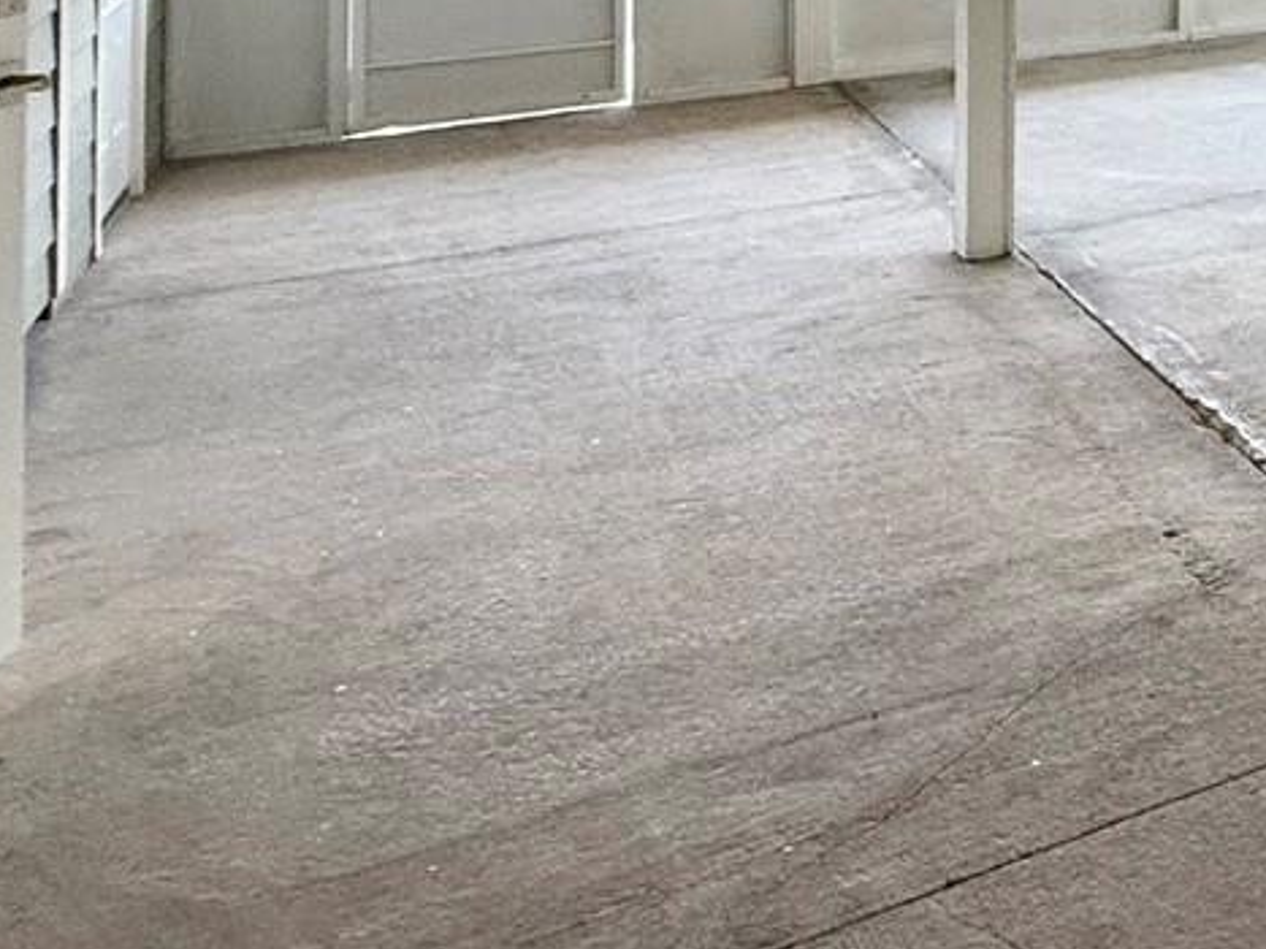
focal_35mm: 48
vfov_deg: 25.6
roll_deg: +0.0
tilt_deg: +1.6
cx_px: 1749
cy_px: -309
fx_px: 1755
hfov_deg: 29.5
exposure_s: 1/99
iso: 200
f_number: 2.2
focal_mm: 2.22
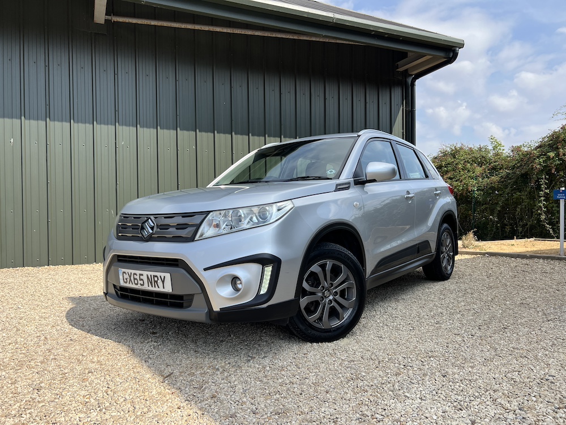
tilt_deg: +0.1
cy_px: 212
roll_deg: +1.1
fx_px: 425
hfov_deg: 67.3
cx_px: 283
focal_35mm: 26
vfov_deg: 53.1
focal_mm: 5.7
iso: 50
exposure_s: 1/3077
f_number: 1.5
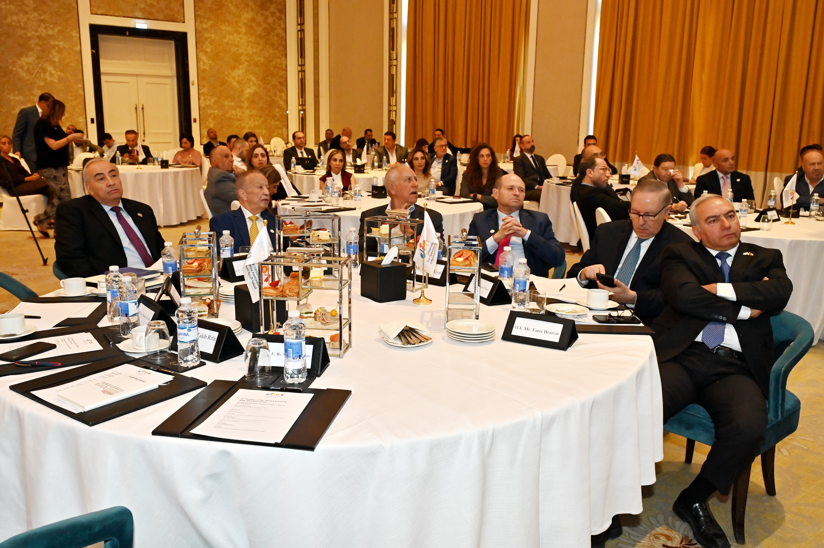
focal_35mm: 32
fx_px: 721
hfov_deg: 59.5
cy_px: 274
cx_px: 412
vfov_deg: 41.7
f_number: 7.1
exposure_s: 1/100
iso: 1250
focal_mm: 31.5
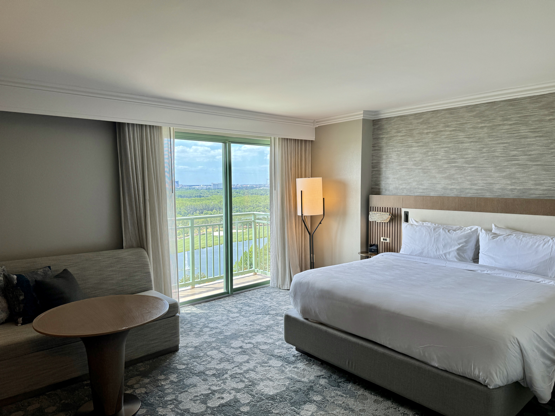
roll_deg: +0.2
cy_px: 208
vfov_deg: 56.8
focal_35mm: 24
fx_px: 385
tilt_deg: -4.7
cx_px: 278
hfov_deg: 71.6
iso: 80
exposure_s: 1/293
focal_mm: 6.76
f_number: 1.78
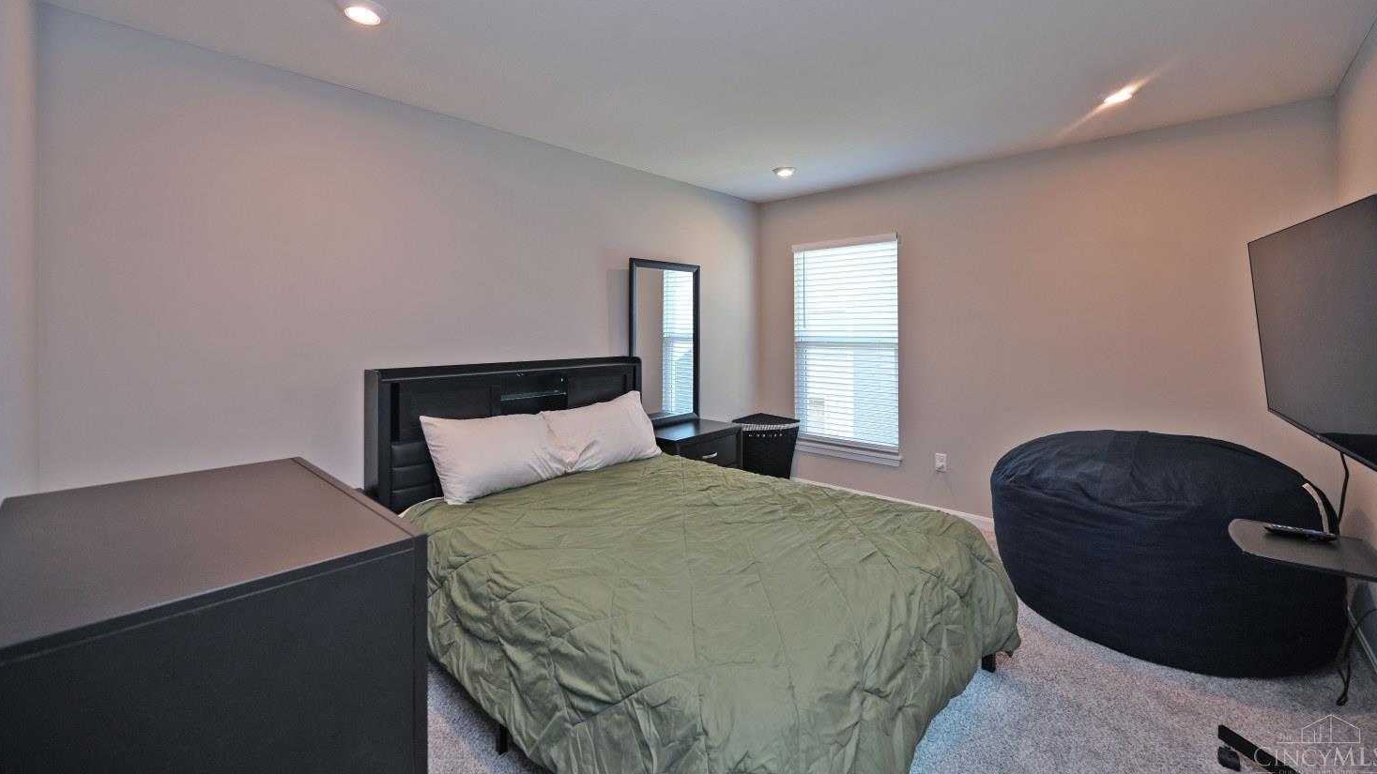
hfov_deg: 103.0
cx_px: 694
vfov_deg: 70.0
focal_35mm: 15
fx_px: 548
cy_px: 320
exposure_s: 1/80
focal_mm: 14
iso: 200
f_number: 4.5
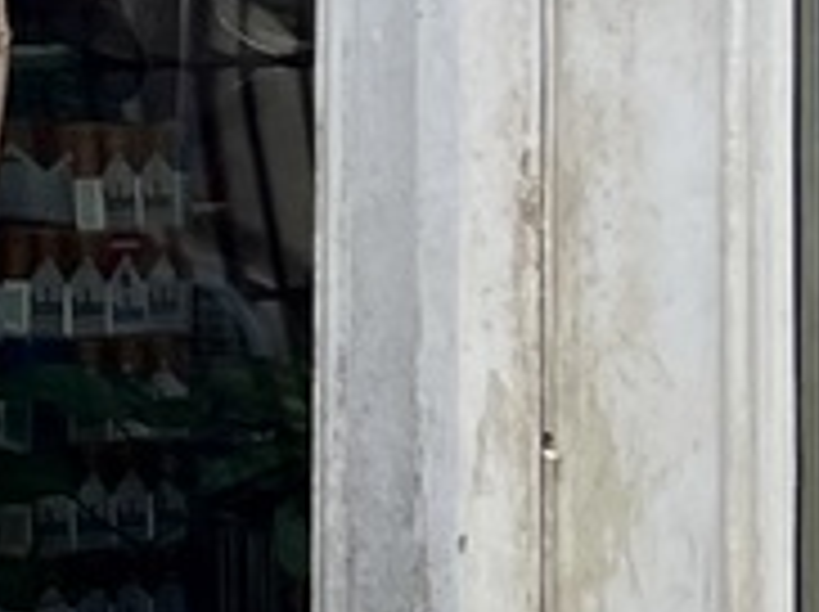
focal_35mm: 206
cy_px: -176
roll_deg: -1.3
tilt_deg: +2.5
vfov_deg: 7.1
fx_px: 4867
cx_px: -1539
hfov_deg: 8.3
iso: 50
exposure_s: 1/121
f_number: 1.5
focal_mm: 5.7
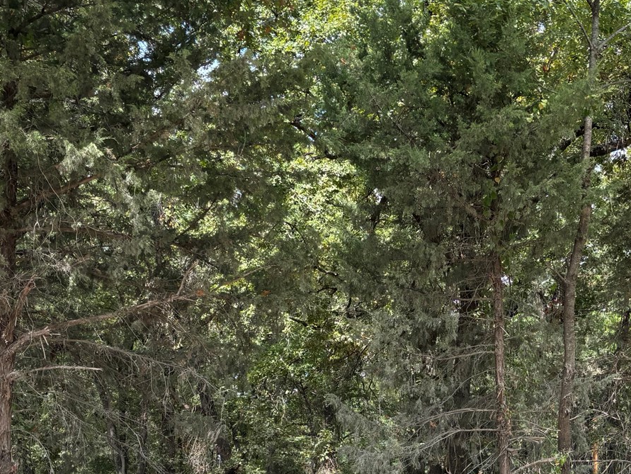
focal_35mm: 56
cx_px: 441
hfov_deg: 33.9
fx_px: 1021
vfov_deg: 25.7
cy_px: 378
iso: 50
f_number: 1.6
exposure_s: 1/851
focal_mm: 5.96
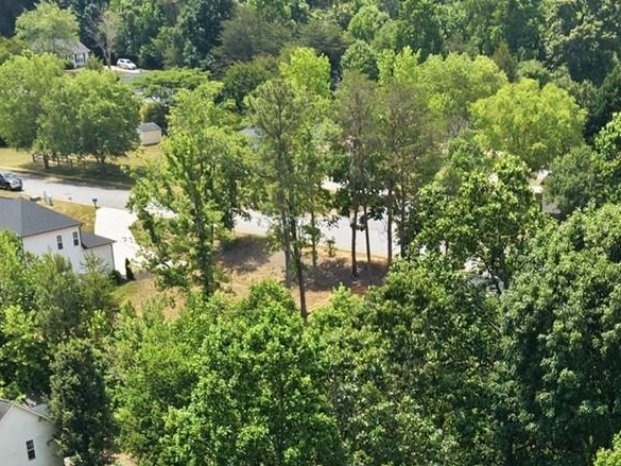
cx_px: 445
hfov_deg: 23.1
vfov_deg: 15.6
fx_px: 1507
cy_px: 773
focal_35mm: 84
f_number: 1.8
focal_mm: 8.7
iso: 200
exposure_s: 1/3000
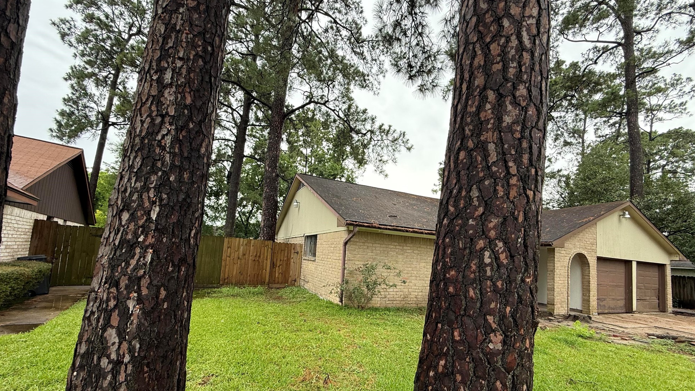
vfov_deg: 66.6
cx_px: 351
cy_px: 230
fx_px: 295
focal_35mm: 16
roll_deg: -5.0
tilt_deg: +7.9
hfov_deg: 99.4
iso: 64
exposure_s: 1/285
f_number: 2.2
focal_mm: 2.22
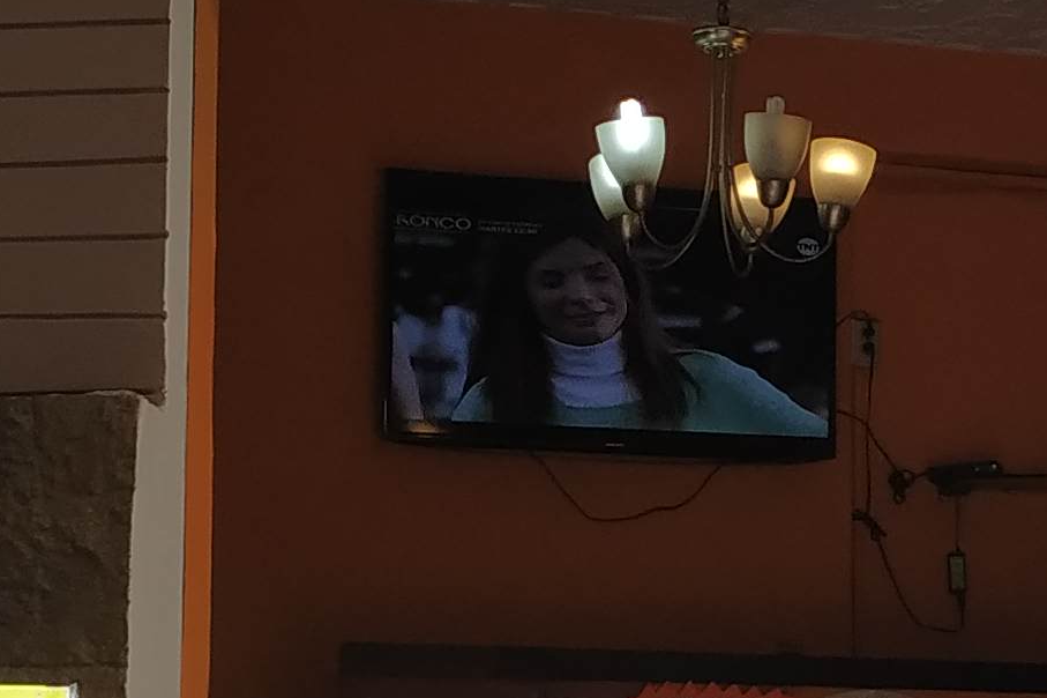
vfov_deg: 12.3
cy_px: 540
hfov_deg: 18.2
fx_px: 3227
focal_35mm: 111
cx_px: 897
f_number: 1.9
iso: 125
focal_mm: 3.94
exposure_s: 1/668
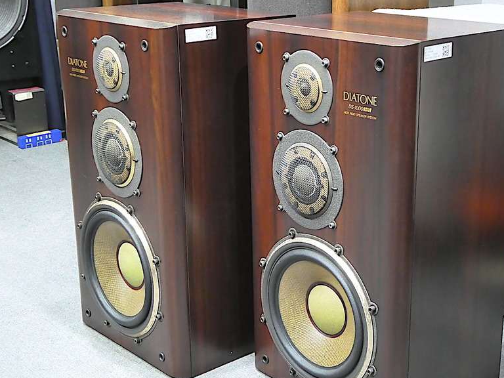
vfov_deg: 26.5
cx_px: 280
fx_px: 801
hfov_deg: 34.9
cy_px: 220
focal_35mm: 55
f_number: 5.1
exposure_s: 1/13
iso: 1600
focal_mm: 7.8
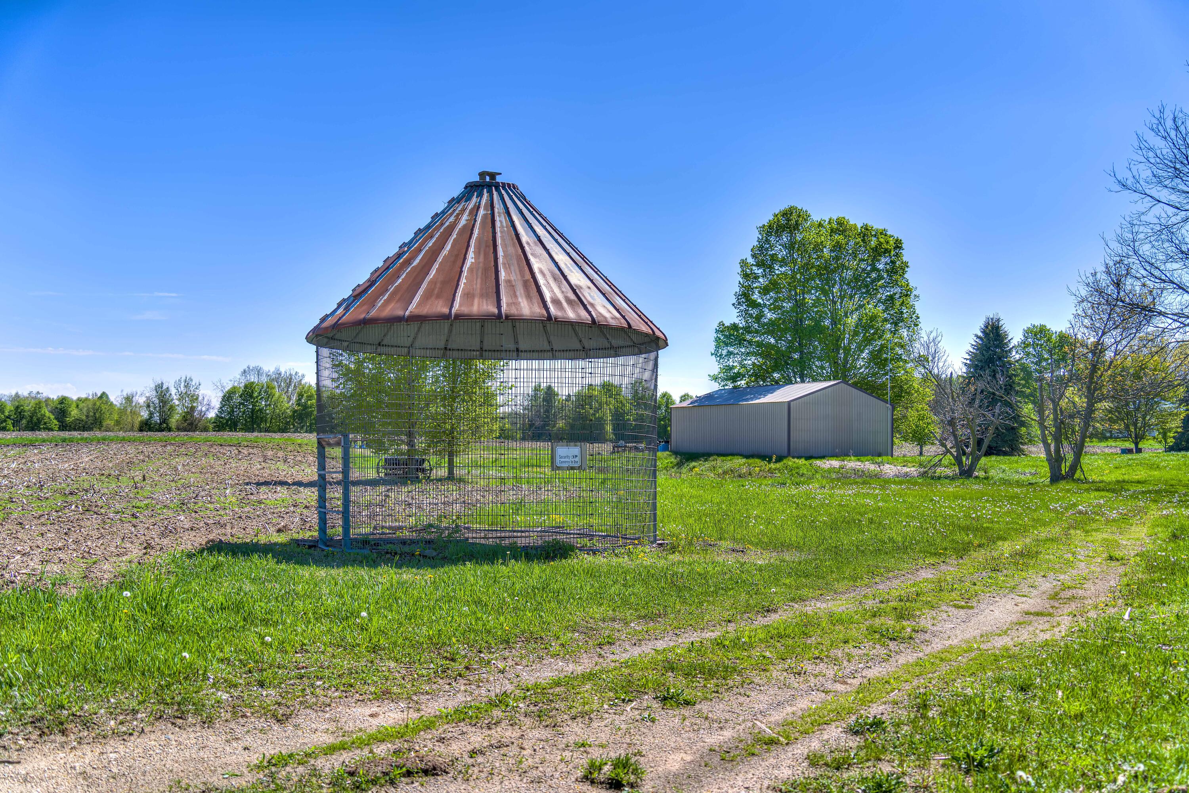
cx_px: 594
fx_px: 1123
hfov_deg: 55.8
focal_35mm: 34
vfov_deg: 38.9
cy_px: 396
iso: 200
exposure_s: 1/3200
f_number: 3.2
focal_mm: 34
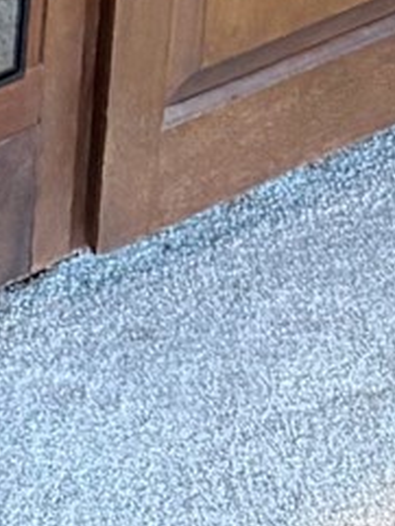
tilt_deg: -8.0
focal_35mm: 191
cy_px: -1360
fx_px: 2903
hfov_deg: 7.0
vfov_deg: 7.9
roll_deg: -1.9
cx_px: -744
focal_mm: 6.76
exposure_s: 1/60
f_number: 1.78
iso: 400
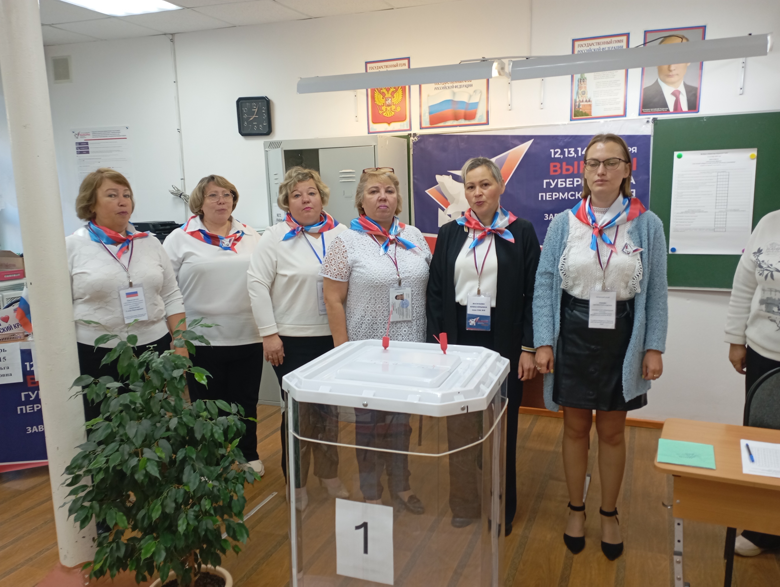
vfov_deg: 49.9
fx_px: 632
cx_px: 390
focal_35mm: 28
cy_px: 294
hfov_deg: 63.4
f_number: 1.8
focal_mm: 4.27
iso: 115
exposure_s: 1/33.3
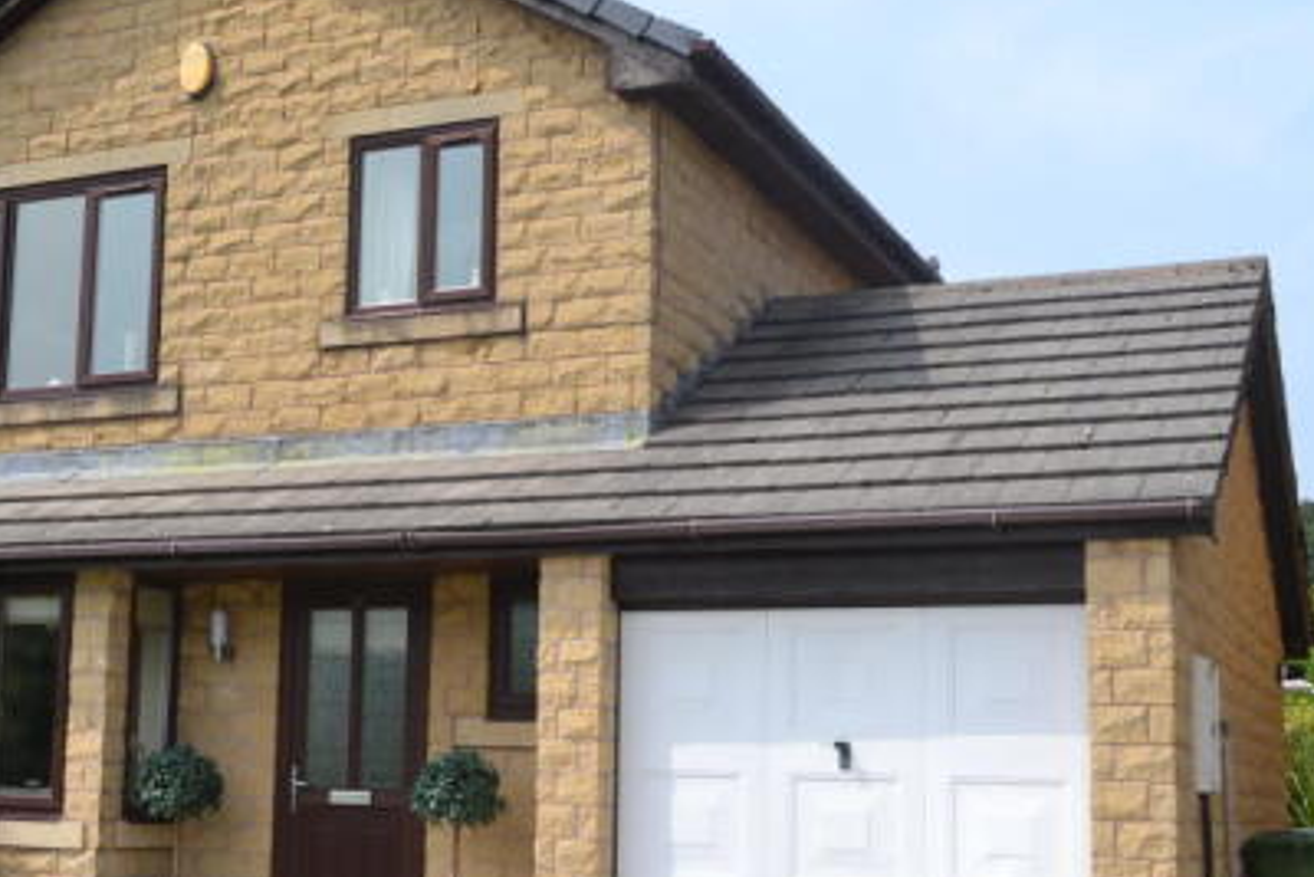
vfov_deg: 25.1
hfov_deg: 36.0
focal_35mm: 54
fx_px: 1972
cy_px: 461
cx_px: 333
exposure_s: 1/200
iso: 100
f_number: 9
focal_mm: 22
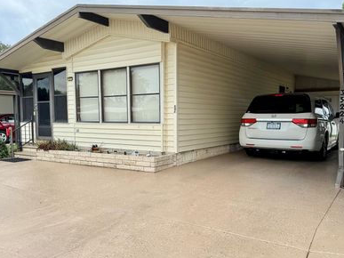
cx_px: 177
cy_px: 144
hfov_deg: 58.4
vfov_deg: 45.3
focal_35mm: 31
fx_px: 308
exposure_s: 1/3096
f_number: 1.78
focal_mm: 6.76
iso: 80
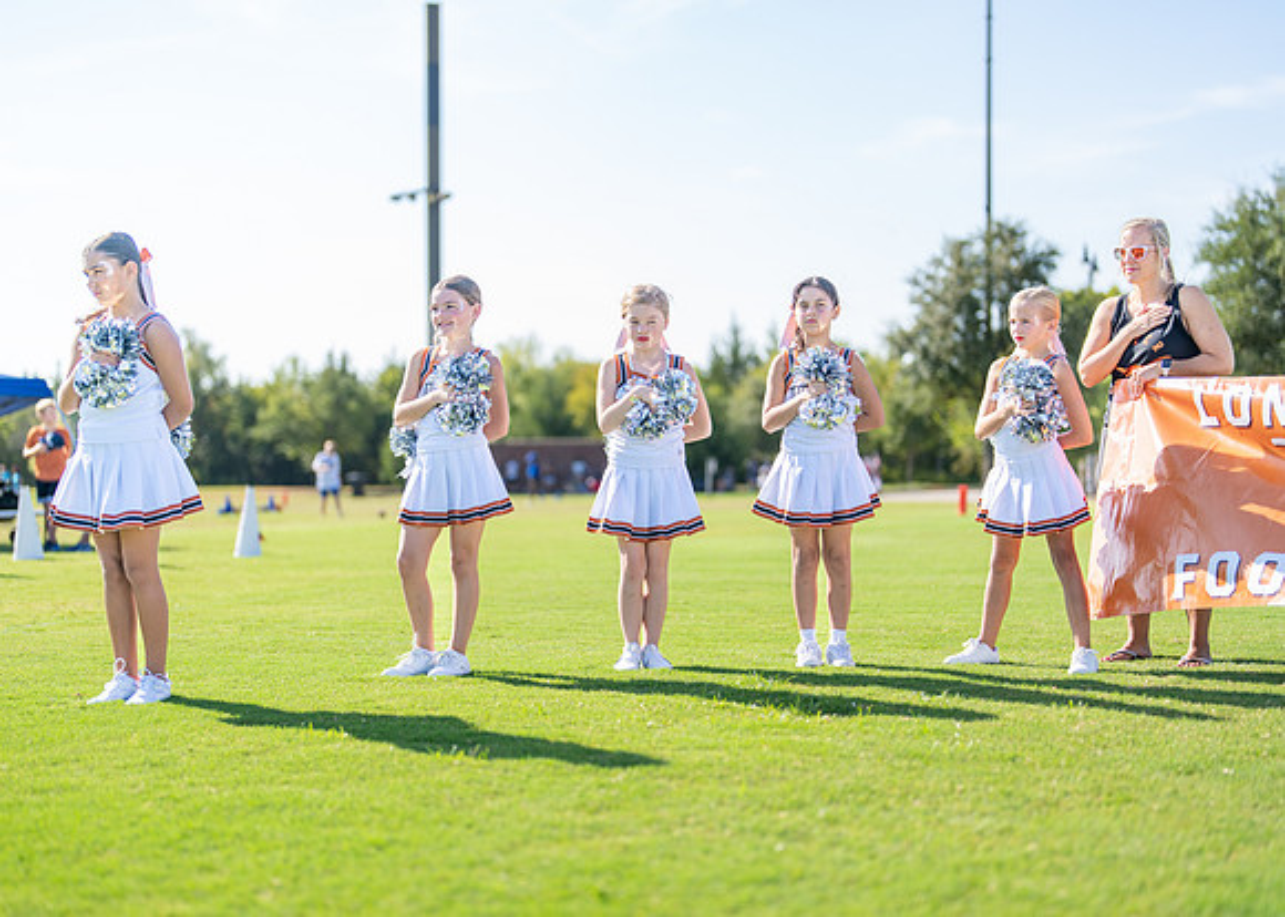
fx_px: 1912
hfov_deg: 37.2
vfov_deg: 27.0
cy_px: 458
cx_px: 642
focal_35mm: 52
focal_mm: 50
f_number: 1.2
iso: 100
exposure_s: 1/3200
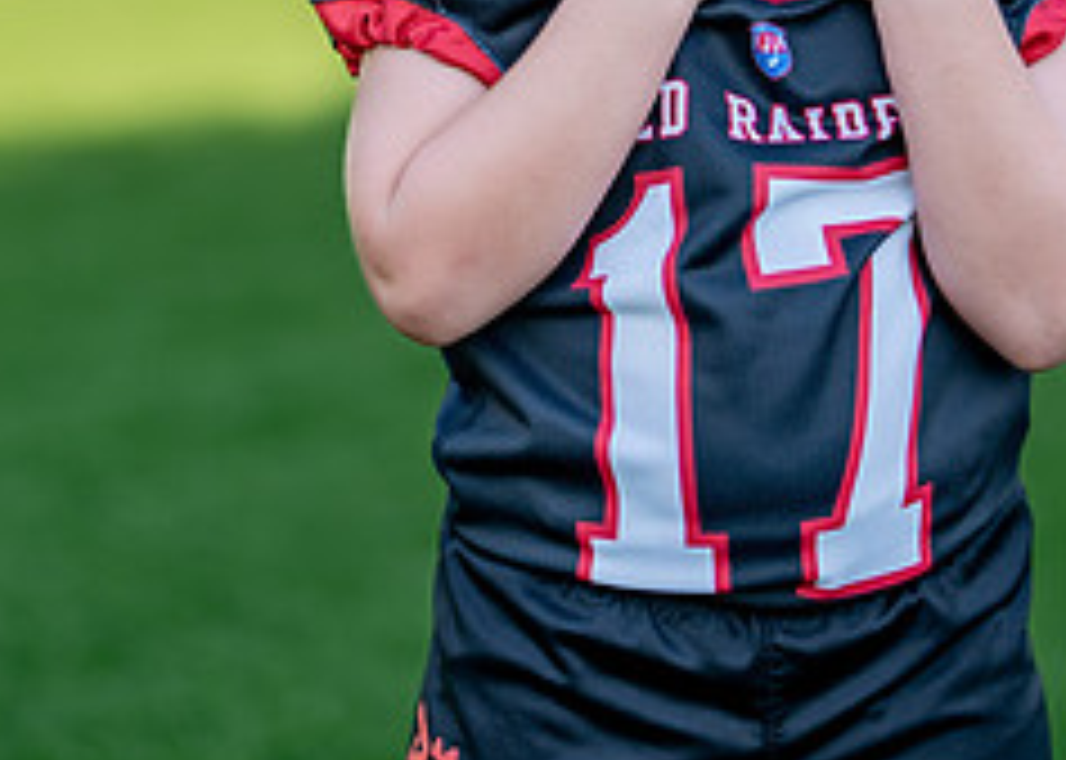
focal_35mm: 138
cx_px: 839
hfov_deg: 14.5
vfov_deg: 10.3
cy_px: -41
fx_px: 4176
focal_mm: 50
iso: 100
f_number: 1.2
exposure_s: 1/1600
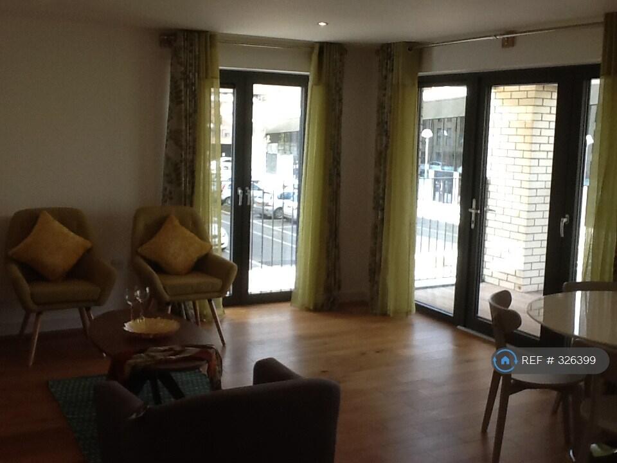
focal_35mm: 44
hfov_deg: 42.9
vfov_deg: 32.9
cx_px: 308
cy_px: 232
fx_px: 784
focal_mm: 2.03
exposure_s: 1/120
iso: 50
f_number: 2.4
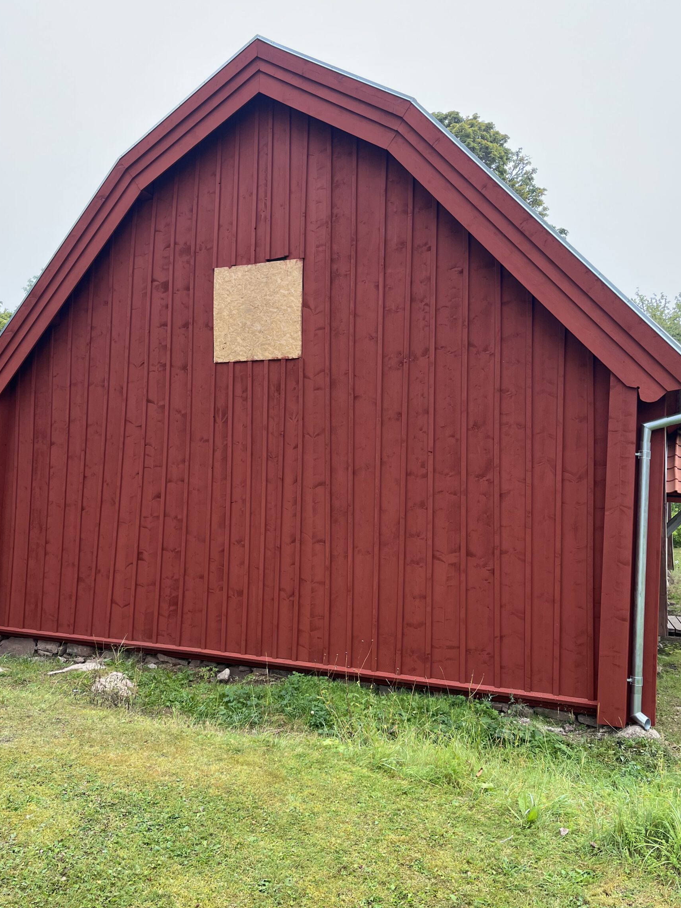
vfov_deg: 61.7
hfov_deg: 48.2
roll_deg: -0.3
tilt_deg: +1.9
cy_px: 453
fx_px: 761
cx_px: 330
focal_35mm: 29
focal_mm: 5.1
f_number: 1.6
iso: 50
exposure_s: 1/291
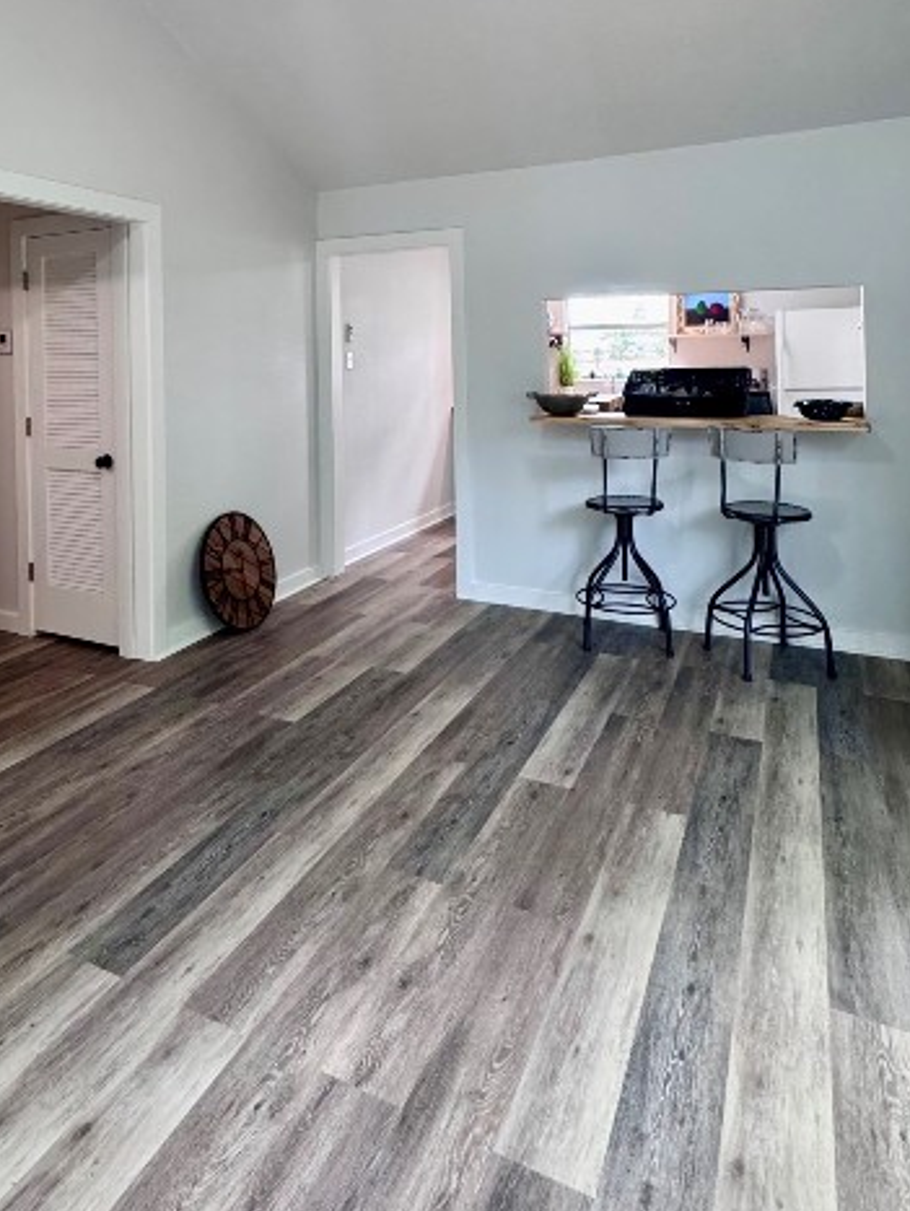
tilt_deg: -0.1
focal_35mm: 23
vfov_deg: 70.5
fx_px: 805
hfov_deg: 58.7
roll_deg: +1.3
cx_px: 386
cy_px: 355
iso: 320
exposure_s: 1/120
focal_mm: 2.22
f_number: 2.2
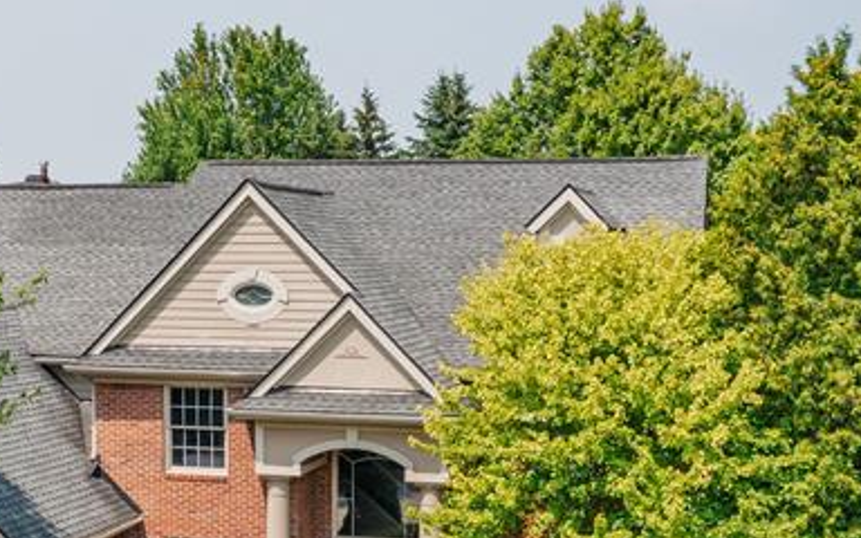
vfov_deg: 16.9
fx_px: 1783
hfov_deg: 26.4
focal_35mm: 76
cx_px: 110
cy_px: 492
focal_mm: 10.26
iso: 100
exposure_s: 1/400
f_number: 5.6
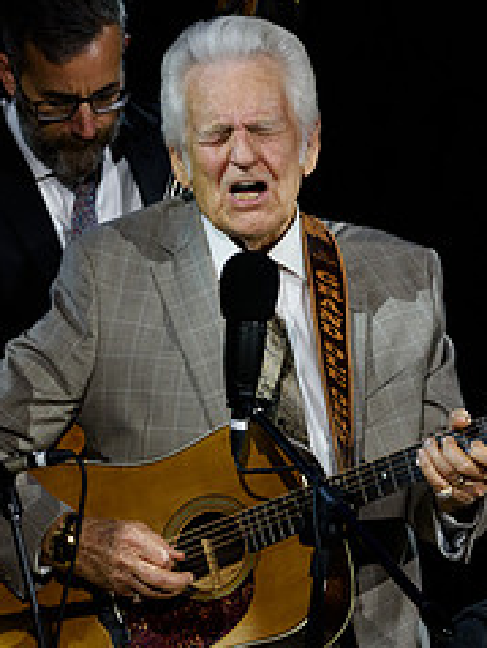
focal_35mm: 866
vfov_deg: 2.3
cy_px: 304
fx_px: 16216
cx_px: 131
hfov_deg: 1.7
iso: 2500
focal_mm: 370
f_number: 6
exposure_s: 1/320
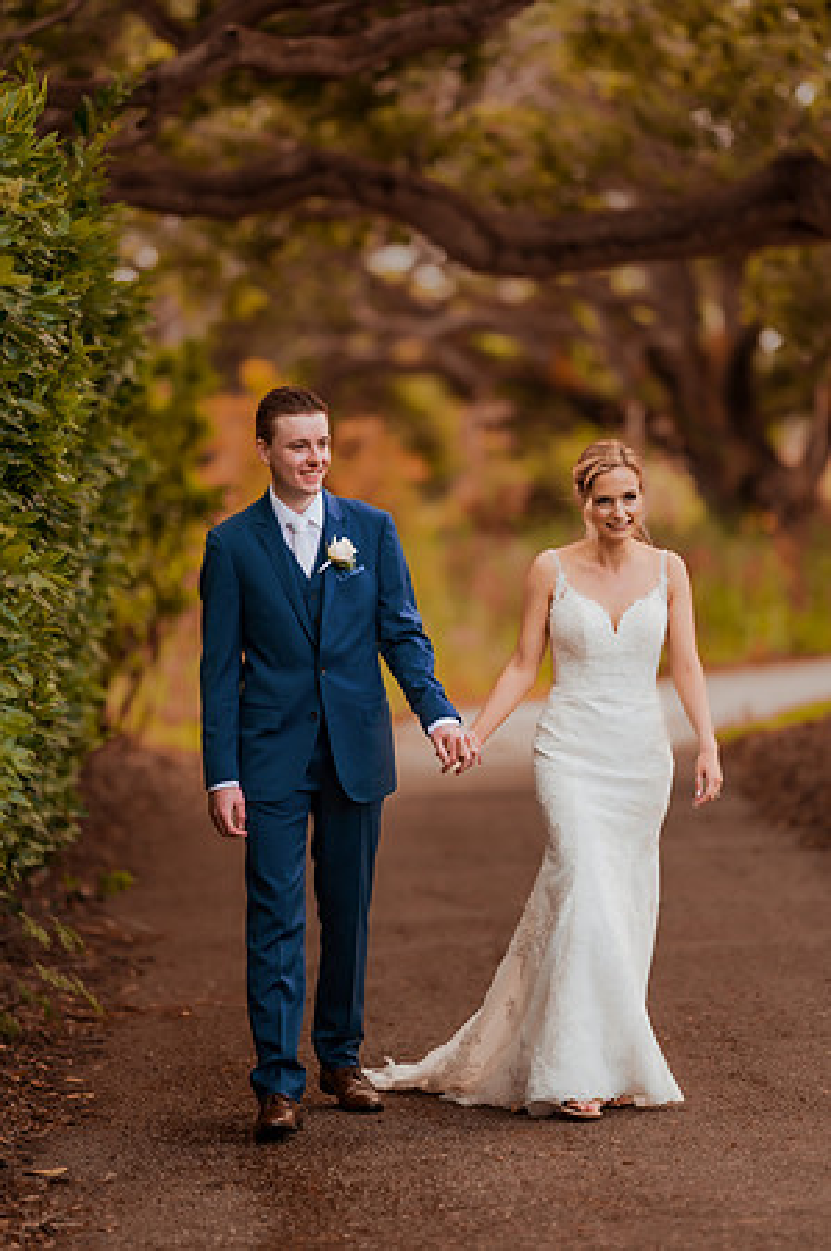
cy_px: 626
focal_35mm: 135
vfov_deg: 15.2
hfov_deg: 10.1
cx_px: 416
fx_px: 4685
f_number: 1.8
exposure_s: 1/800
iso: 320
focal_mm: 135
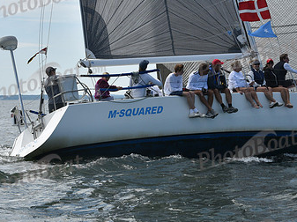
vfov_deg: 12.7
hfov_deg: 17.0
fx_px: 994
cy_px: 114
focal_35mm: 116
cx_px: 152
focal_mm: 70
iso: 320
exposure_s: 1/1000
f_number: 10
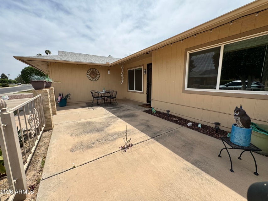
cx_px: 134
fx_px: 108
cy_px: 100
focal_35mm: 14
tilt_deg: -9.5
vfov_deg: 85.7
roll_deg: +0.4
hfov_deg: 102.1
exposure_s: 1/2208
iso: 50
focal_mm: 2.22
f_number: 2.2
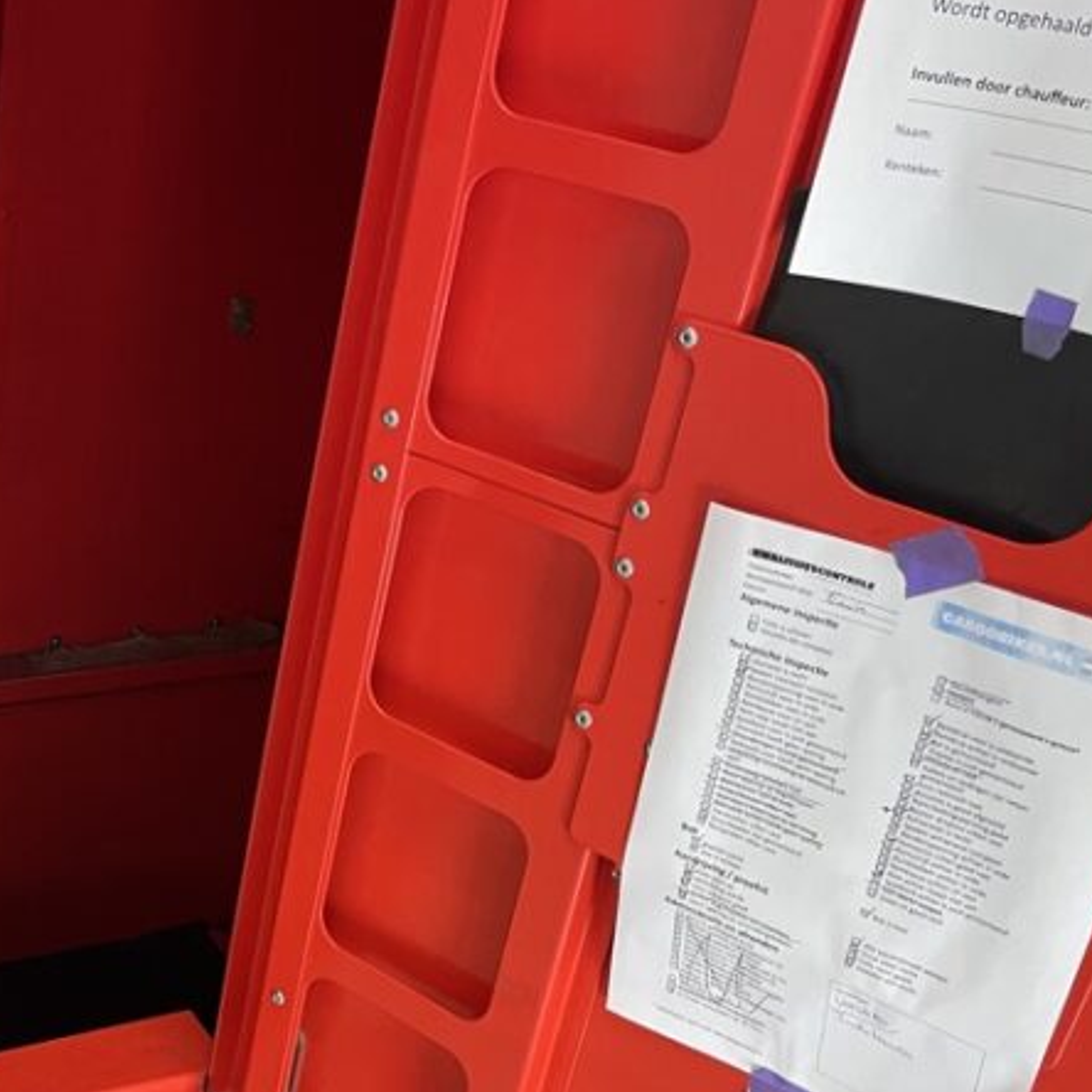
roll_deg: -3.9
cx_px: -17
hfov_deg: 29.9
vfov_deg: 31.5
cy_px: 856
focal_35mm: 53
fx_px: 1892
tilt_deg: -31.8
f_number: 1.6
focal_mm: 4.2
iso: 160
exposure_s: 1/50
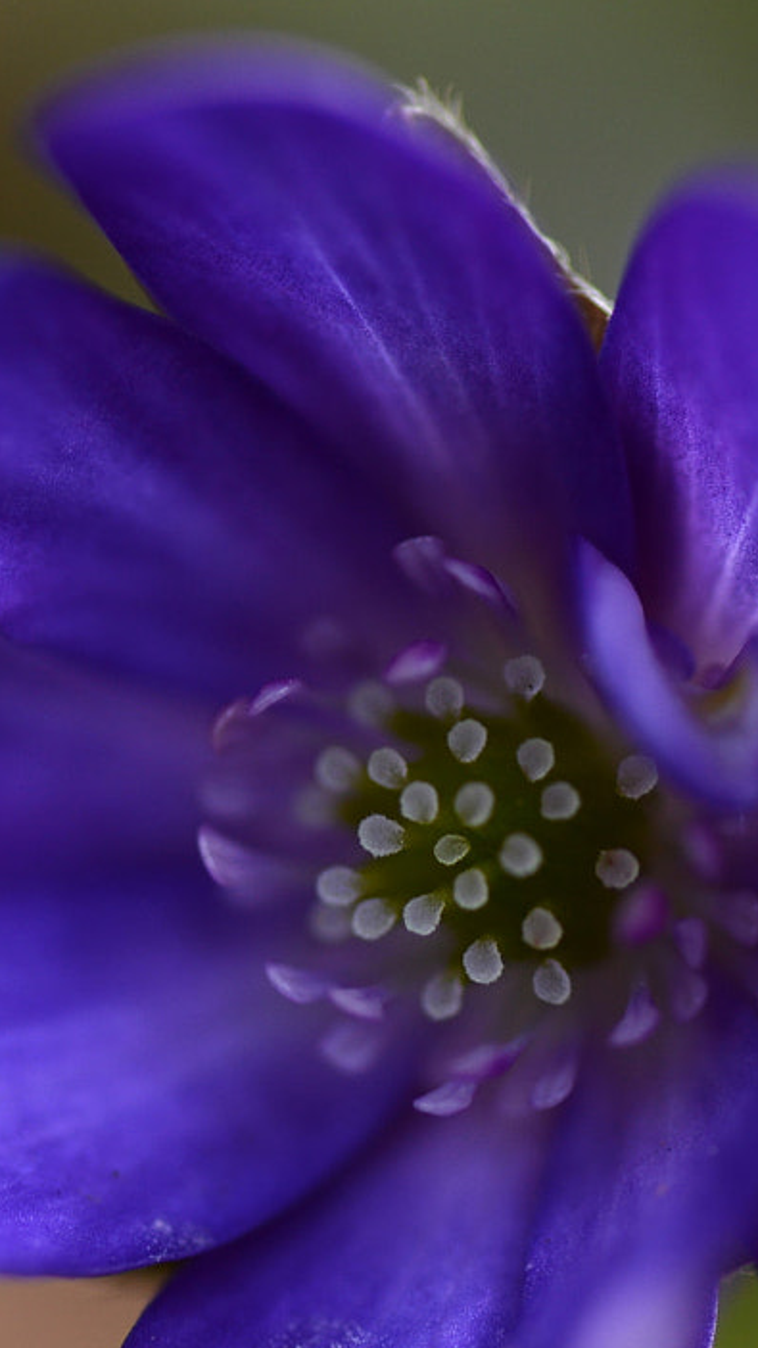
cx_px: 244
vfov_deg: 10.0
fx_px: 7680
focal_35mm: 215
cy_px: 730
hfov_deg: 5.6
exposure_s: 1/350
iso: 200
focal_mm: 90
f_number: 5.6
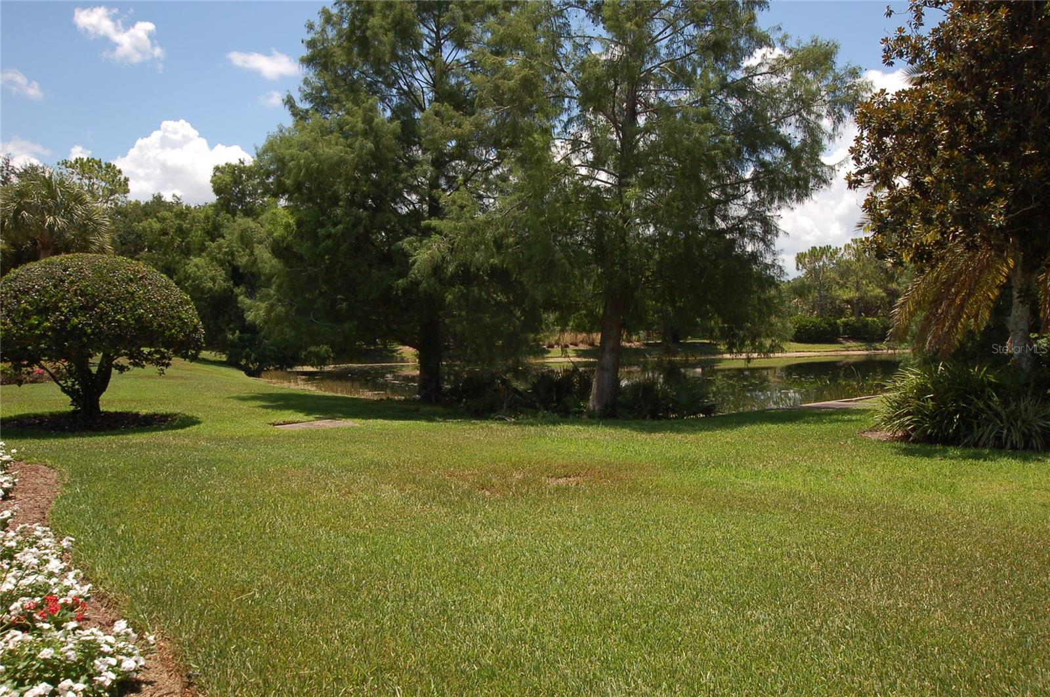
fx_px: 874
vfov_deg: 43.5
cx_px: 525
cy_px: 348
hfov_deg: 62.0
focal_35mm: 30
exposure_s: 1/400
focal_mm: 20
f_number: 10
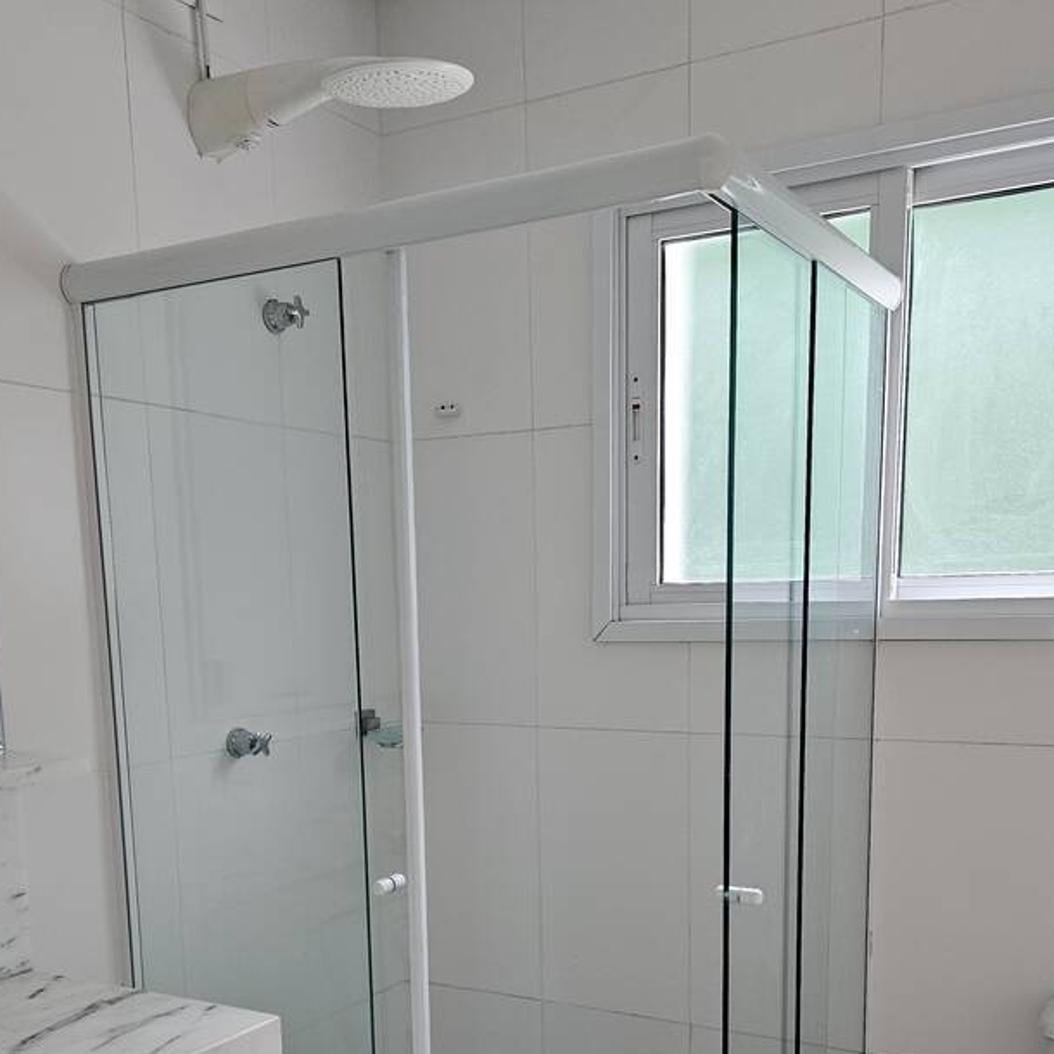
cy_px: 807
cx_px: 549
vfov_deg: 44.3
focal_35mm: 36
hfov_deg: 46.0
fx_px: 1240
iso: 400
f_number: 1.8
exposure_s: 1/240
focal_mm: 5.4
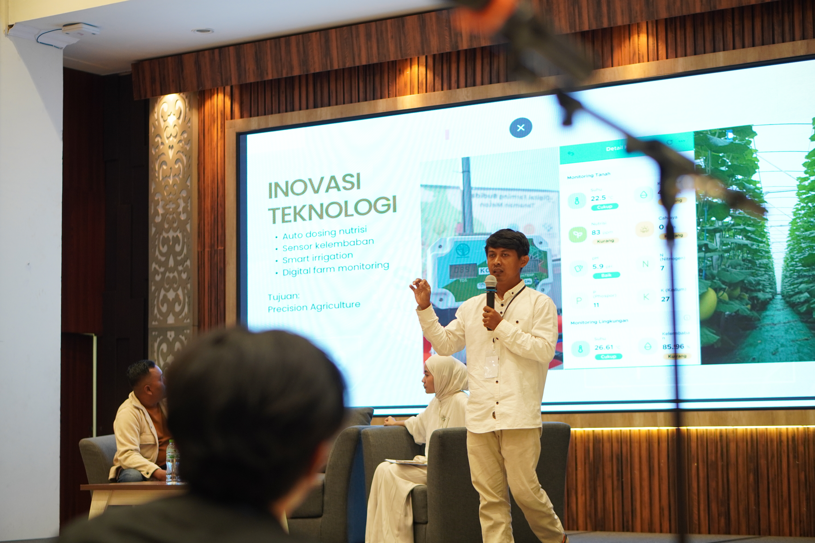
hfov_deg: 27.0
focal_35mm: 75
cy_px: 272
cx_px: 408
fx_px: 1698
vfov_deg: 18.2
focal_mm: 50
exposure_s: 1/100
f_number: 2.2
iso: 500
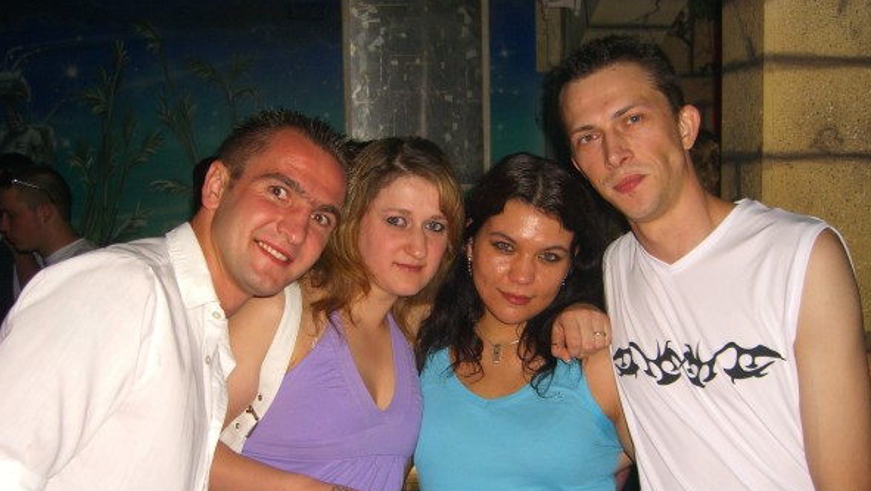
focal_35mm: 42
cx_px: 432
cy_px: 298
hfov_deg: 48.3
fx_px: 970
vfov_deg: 28.3
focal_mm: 7.9
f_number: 2.8
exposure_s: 1/60
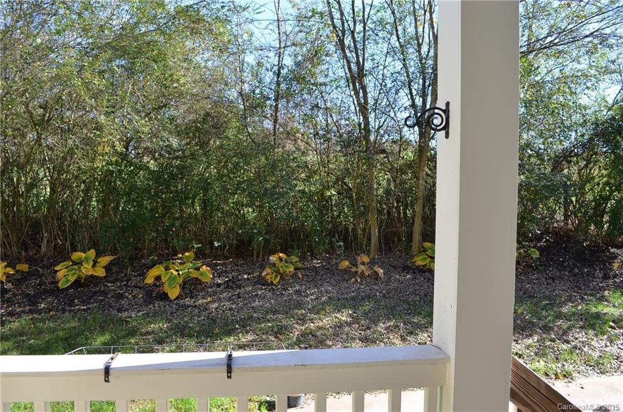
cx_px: 312
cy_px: 206
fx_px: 466
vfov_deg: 47.7
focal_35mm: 27
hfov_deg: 67.5
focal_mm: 18
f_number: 6.3
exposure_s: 1/100
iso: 100
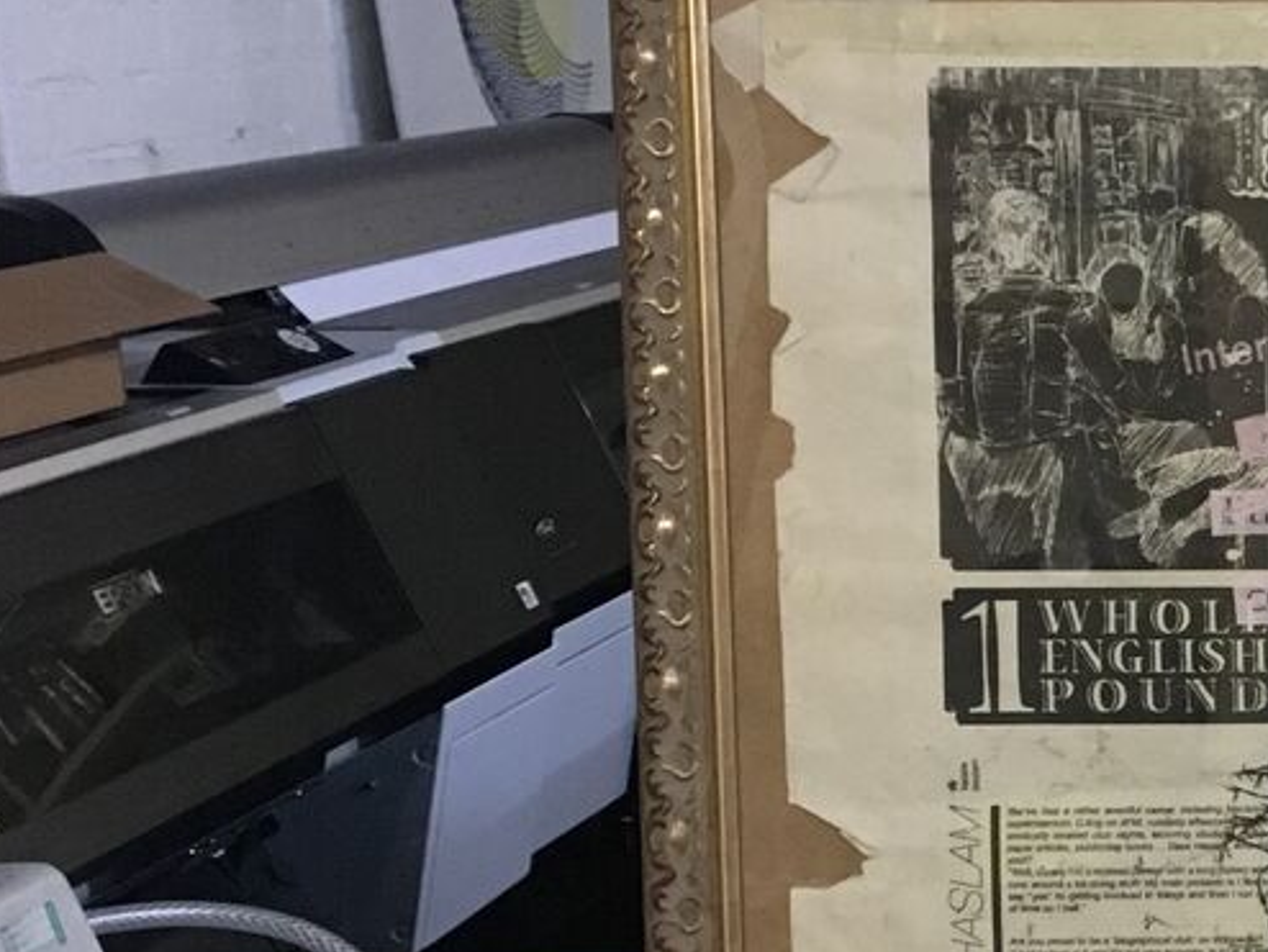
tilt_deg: -12.7
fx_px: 3225
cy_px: 699
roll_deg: +0.3
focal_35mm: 88
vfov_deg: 16.7
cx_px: 1910
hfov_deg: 19.4
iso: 200
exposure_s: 1/25
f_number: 2.2
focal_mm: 4.15
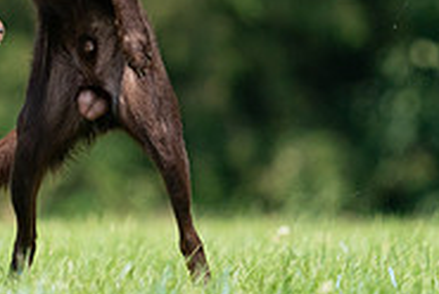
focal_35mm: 1334
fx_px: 16293
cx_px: 228
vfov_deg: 1.0
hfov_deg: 1.5
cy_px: -63
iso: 1600
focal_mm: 426
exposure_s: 1/4000
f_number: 6.3
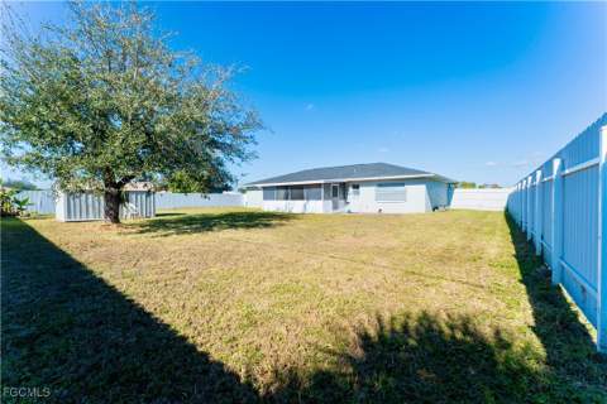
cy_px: 202
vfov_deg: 81.2
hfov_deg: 104.3
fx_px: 236
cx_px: 304
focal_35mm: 14
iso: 200
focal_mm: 14
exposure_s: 1/125
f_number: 14
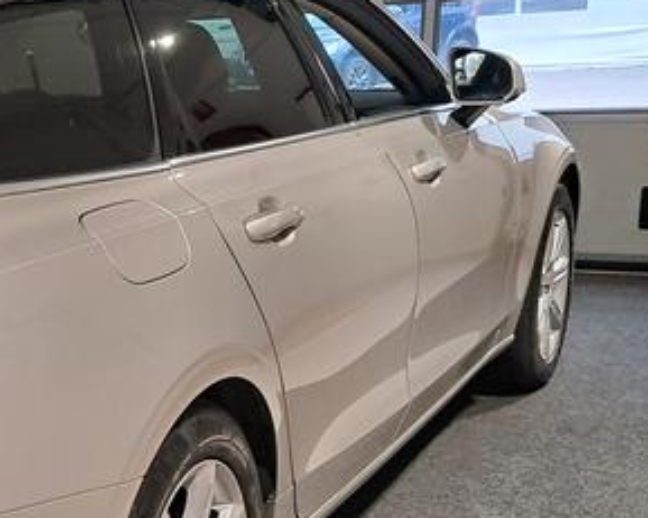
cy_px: 462
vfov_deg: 20.6
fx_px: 1400
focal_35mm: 73
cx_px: -235
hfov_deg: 22.7
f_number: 1.8
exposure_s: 1/60
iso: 200
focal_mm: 4
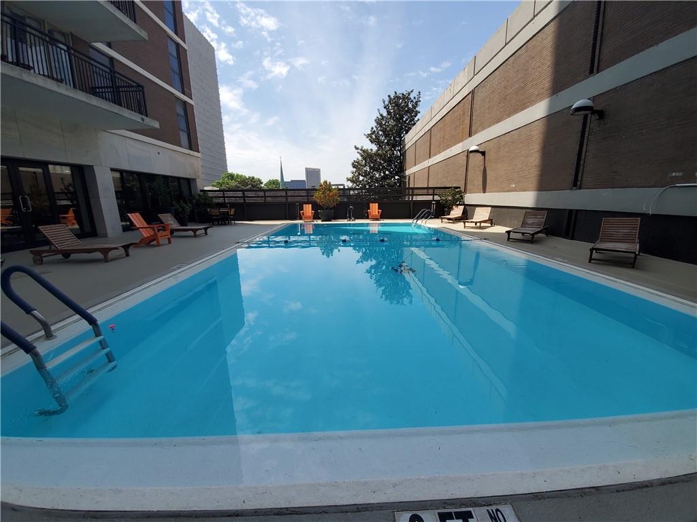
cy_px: 261
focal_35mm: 13
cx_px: 348
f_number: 2.2
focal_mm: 1.8
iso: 50
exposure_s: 1/968
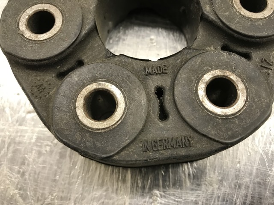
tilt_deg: -72.5
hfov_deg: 63.5
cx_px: 137
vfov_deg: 49.7
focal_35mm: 28
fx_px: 221
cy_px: 102
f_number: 1.8
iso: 40
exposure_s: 1/20
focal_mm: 3.99
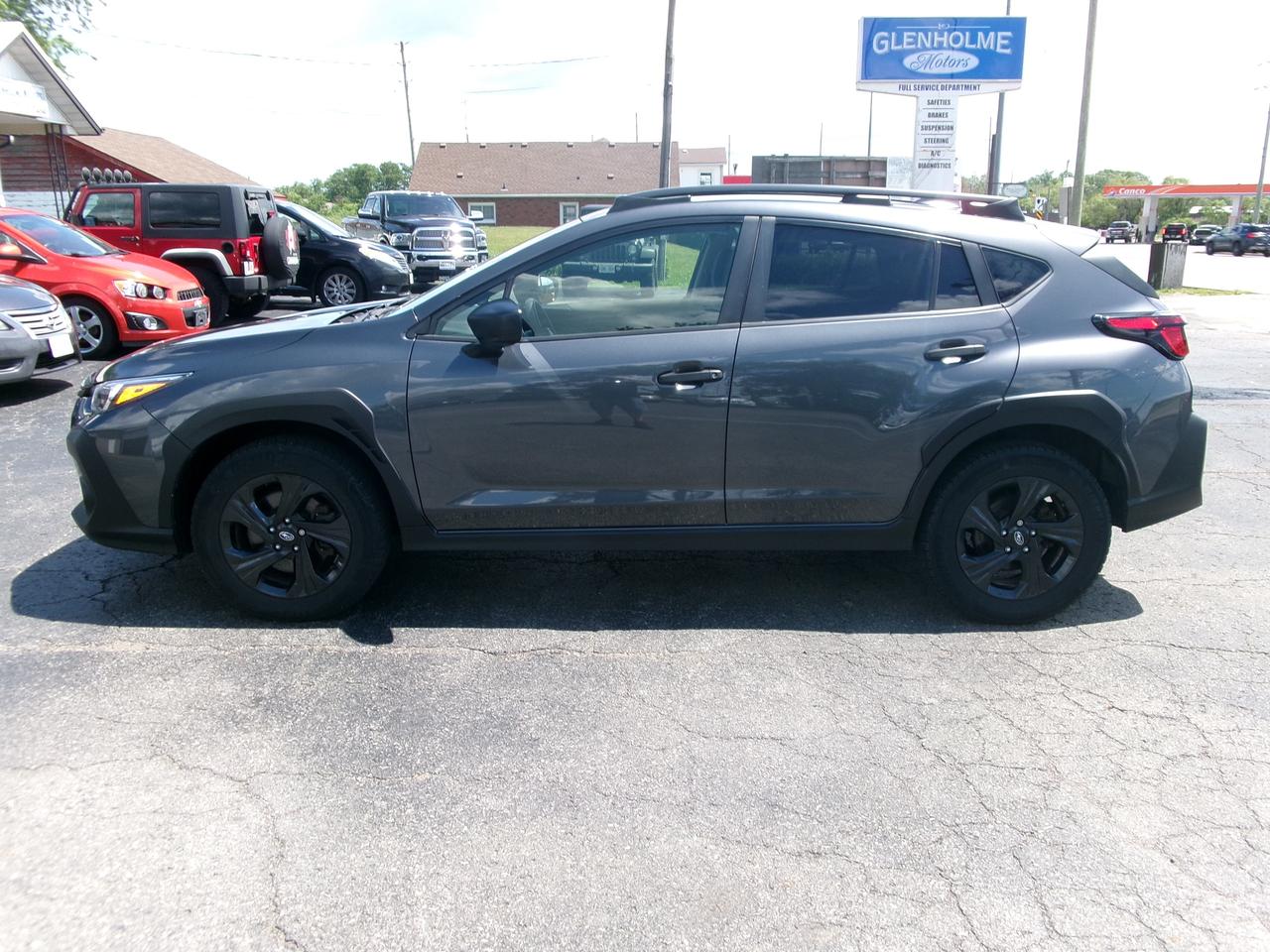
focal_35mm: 28
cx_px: 635
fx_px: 1027
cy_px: 476
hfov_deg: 63.4
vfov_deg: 49.7
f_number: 10.8
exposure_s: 1/45
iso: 100
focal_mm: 5.1
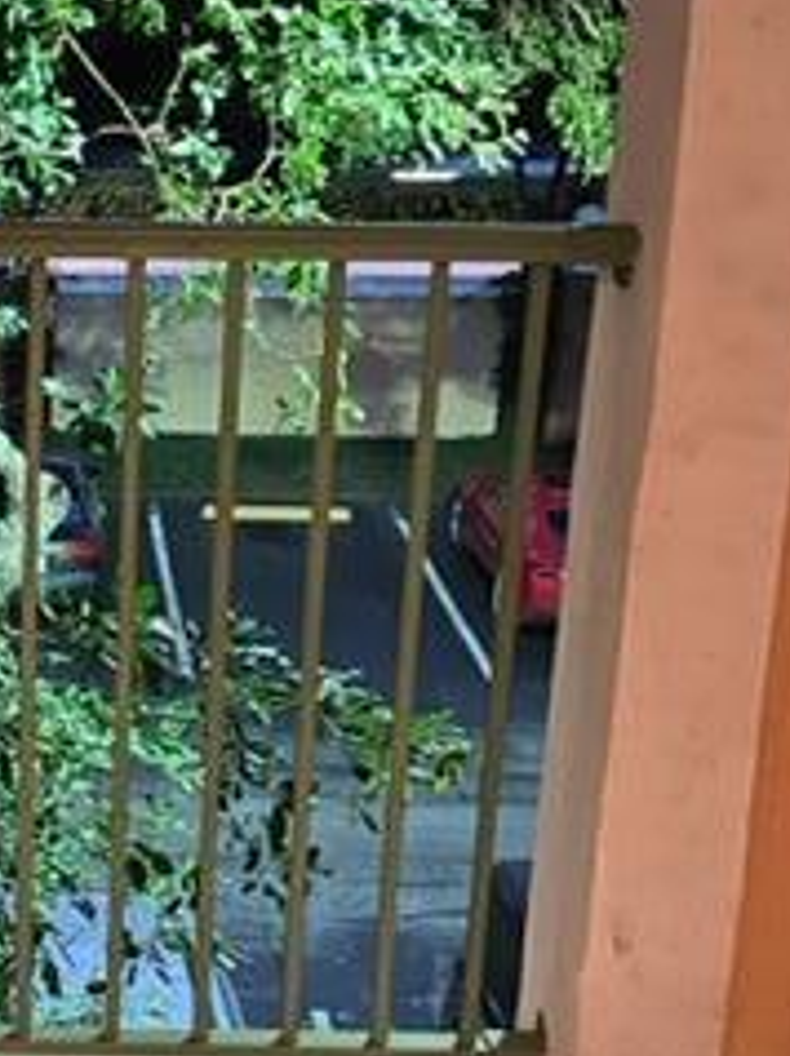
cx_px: -31
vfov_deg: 27.7
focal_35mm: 70
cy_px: 652
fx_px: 2134
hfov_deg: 20.2
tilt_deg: -19.6
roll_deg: -1.7
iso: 640
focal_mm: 5.7
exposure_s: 1/12
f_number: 1.5
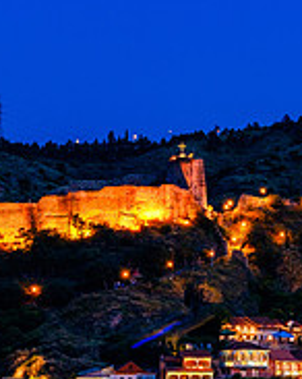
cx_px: 56
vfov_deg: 7.7
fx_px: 2798
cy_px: 345
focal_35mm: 250
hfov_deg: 6.2
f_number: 8
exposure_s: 9
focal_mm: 56
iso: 160
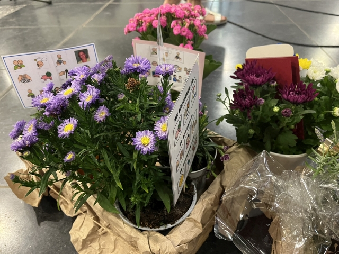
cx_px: 170
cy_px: 127
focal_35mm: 26
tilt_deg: -36.8
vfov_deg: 53.1
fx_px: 255
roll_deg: +1.6
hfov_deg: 67.3
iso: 400
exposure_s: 1/50
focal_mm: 5.1
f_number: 1.6
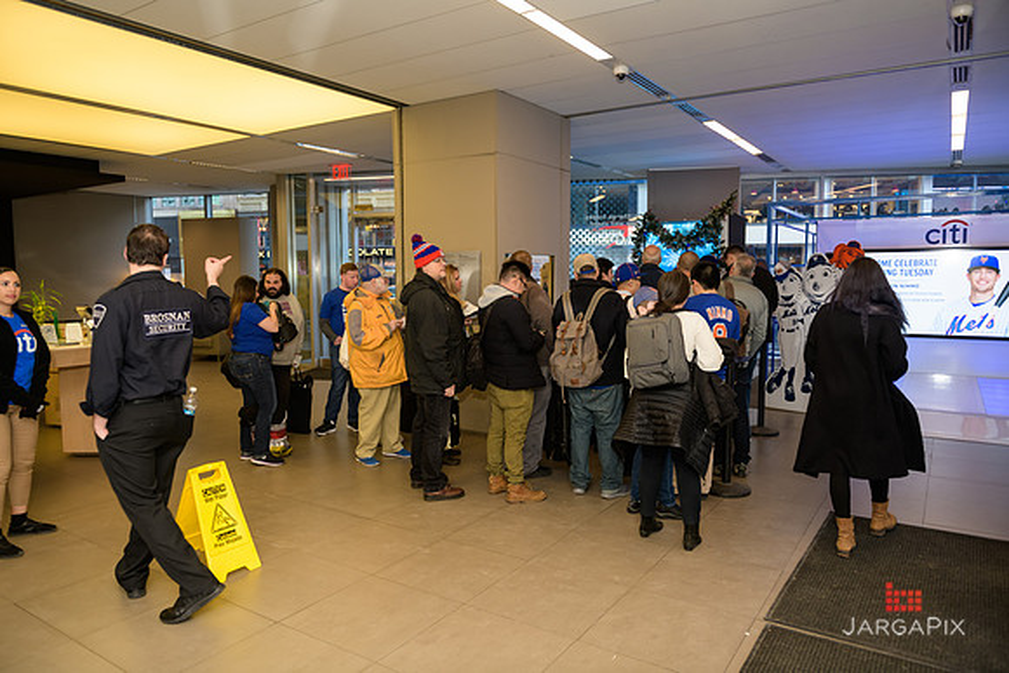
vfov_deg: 53.2
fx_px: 673
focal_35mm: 24
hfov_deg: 73.7
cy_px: 336
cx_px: 504
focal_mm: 24
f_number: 3.2
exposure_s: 1/125
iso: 400
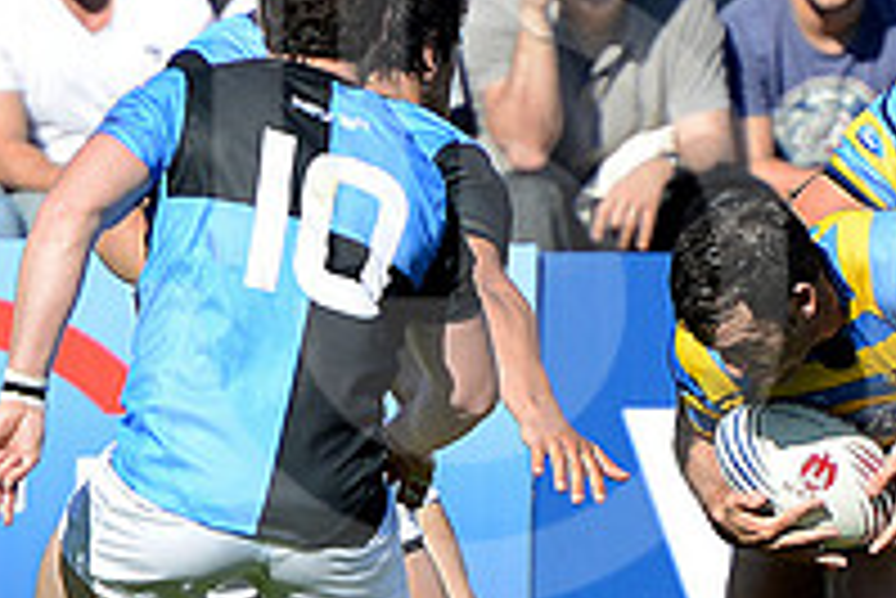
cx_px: 1229
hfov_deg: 3.6
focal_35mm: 568
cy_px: 290
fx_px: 14147
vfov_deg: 2.4
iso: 250
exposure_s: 1/2000
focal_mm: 195
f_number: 2.8
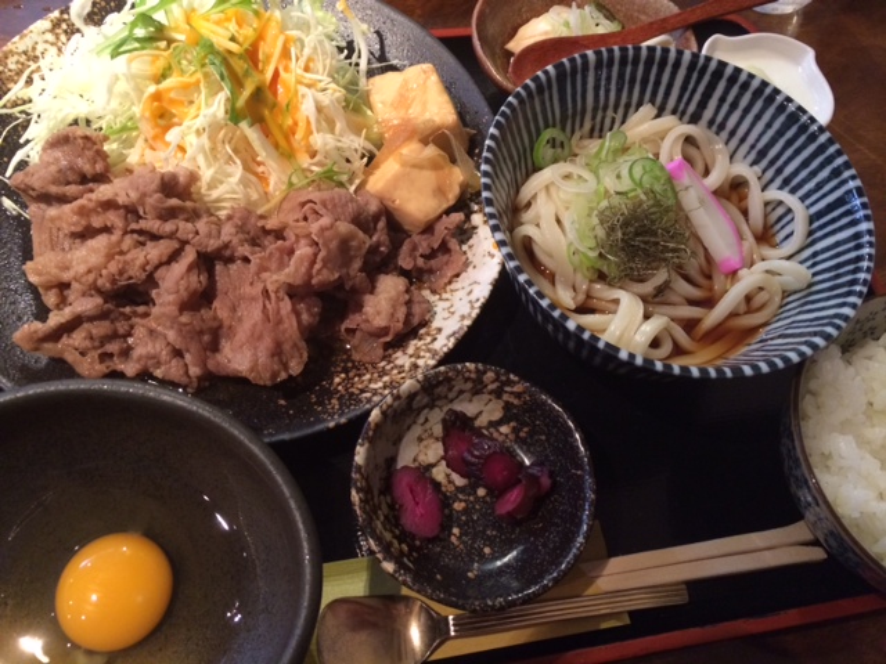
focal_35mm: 30
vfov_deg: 46.8
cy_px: 332
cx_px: 443
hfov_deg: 60.0
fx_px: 768
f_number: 2.2
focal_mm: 4.12
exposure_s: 1/17
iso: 320
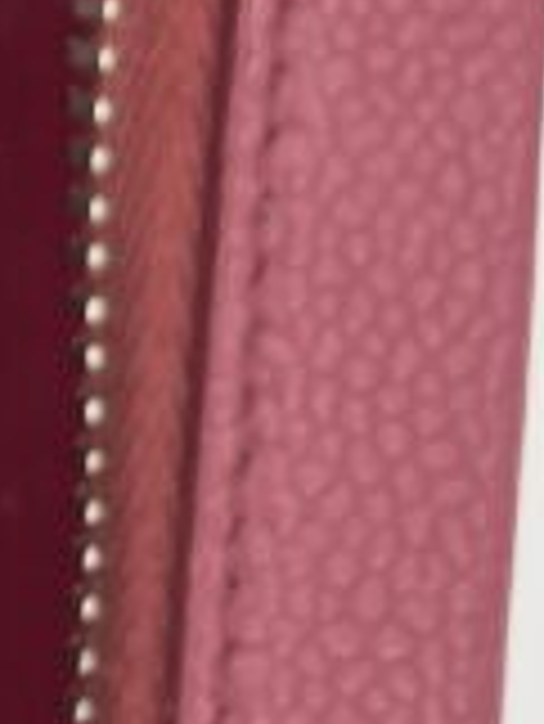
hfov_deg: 8.2
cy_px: -346
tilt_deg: -82.6
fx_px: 3453
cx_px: -845
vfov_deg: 11.5
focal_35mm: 165
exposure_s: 1/248
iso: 40
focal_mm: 5.7
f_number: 1.5
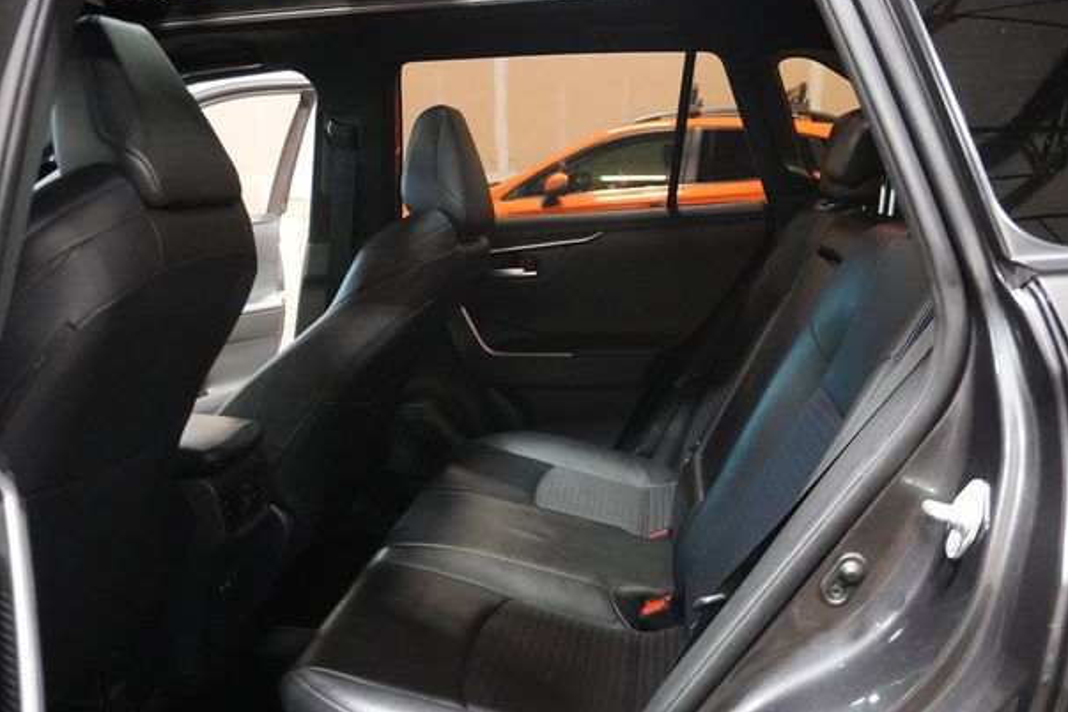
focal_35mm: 35
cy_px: 354
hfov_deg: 54.4
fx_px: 1038
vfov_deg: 37.9
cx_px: 565
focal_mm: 22
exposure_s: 1/30
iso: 6400
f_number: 4
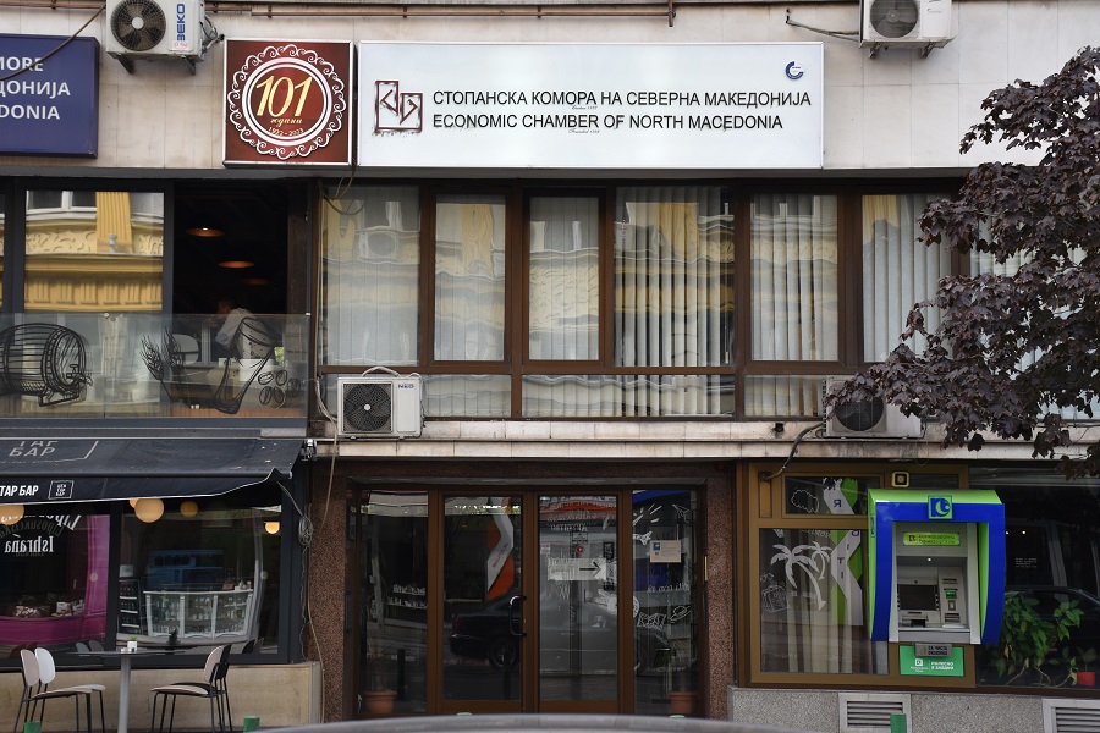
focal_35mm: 63
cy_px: 366
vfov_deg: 21.6
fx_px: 1925
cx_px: 550
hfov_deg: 31.9
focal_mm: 42
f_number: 5.6
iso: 320
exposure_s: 1/250
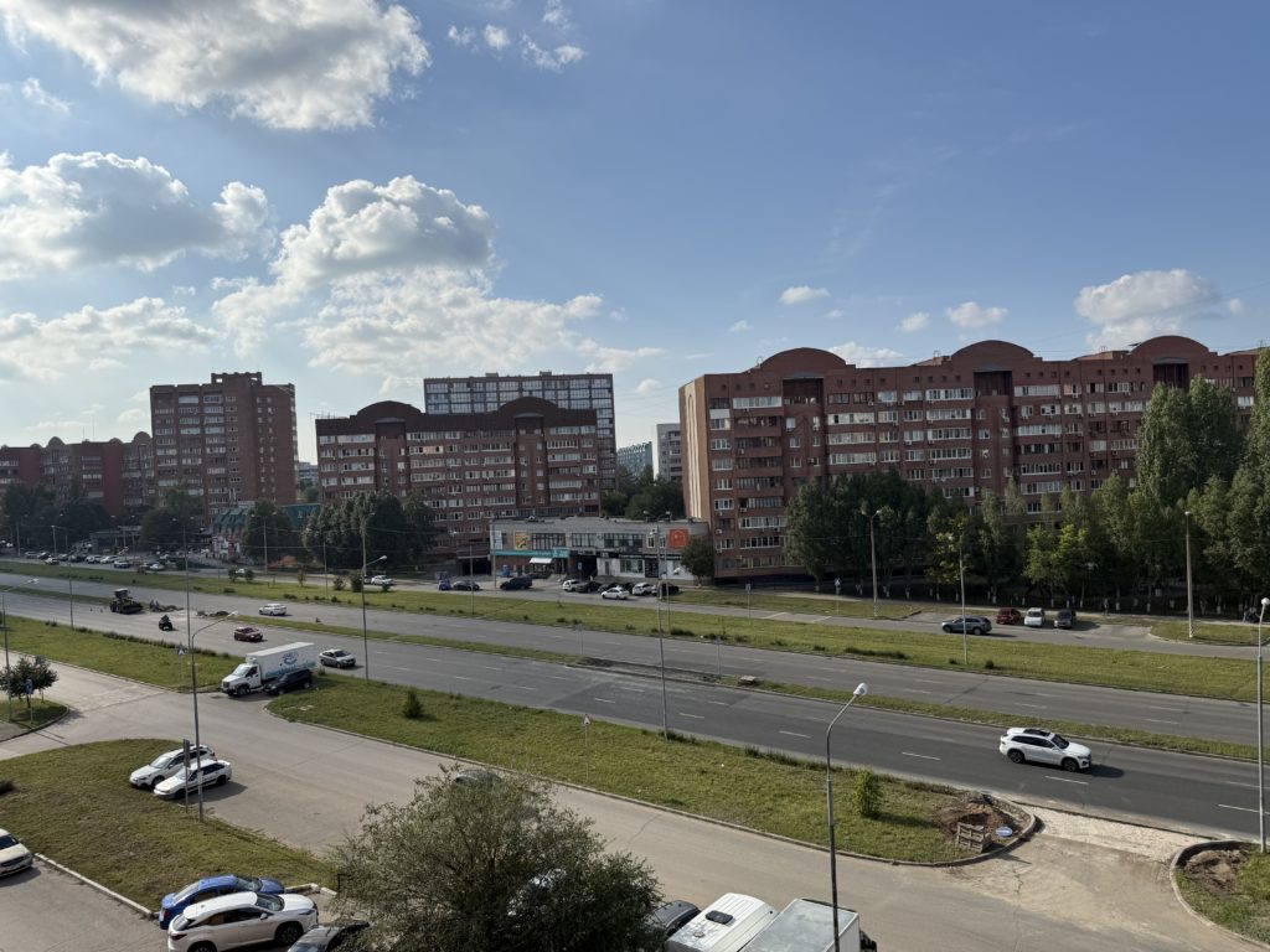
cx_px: 635
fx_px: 881
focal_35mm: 24
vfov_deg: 56.8
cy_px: 476
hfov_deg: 71.6
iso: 80
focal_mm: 6.76
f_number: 1.78
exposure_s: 1/8130
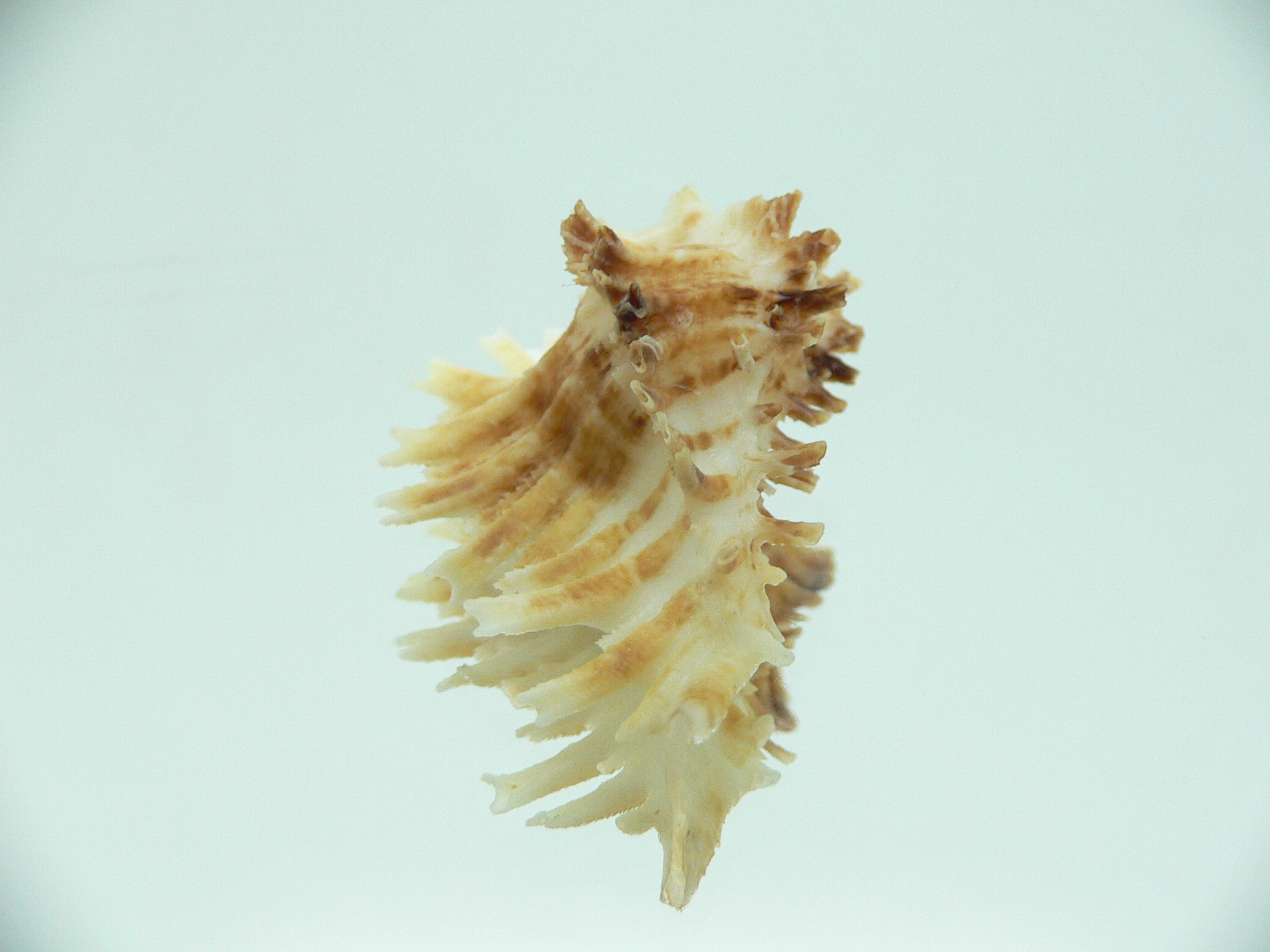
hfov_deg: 52.6
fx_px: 1284
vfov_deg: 40.7
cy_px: 476
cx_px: 635
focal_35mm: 35
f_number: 2.8
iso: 200
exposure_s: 1/60
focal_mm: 4.6
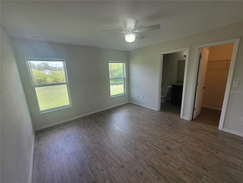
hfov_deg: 106.2
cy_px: 92
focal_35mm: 13
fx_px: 91
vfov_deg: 89.9
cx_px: 122
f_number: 2.2
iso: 100
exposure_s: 1/120
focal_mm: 2.2
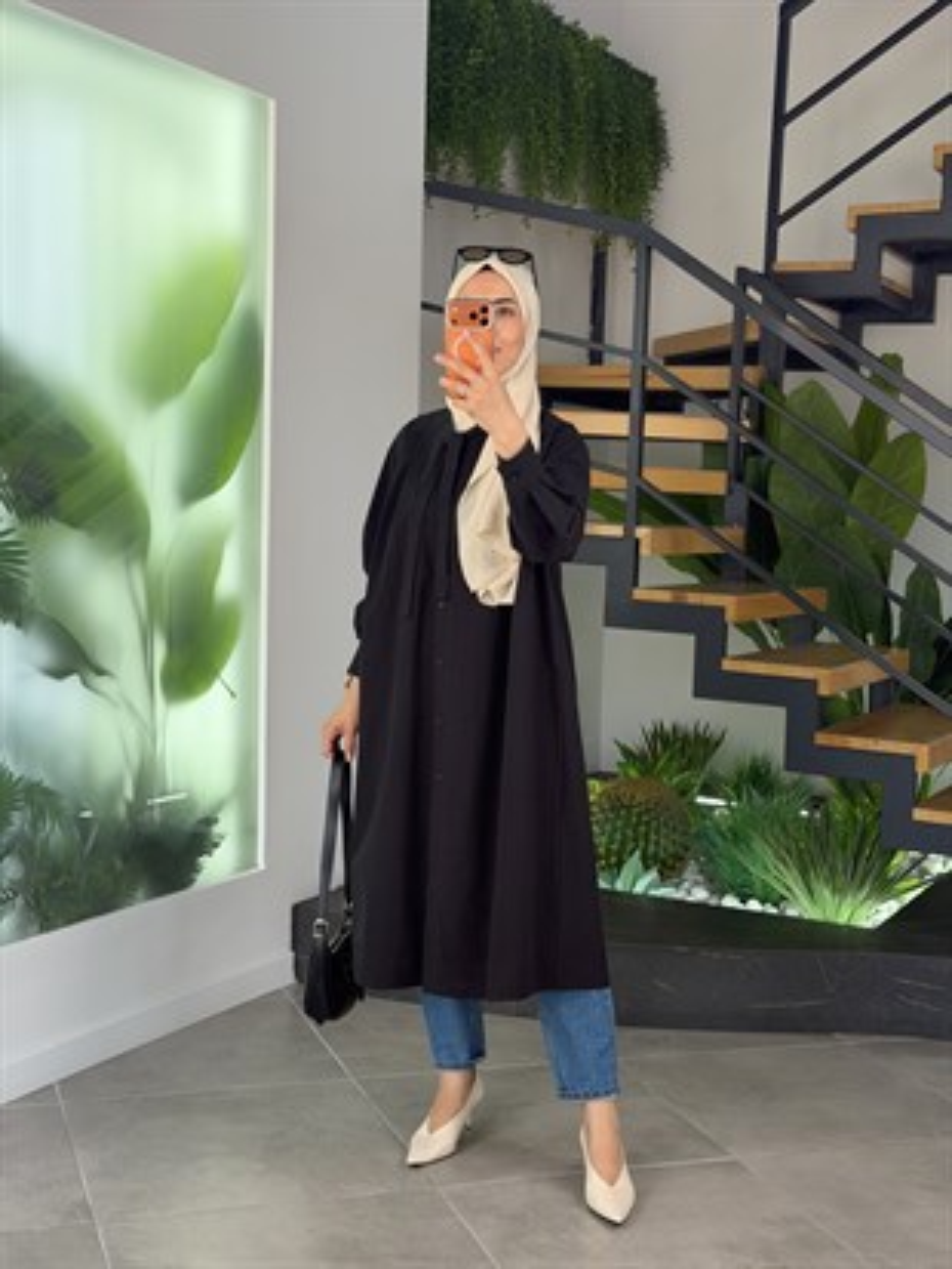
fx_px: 1759
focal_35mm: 48
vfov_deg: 39.6
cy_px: 634
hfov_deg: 30.3
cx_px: 476
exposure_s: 1/278
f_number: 1.78
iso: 64
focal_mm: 6.76
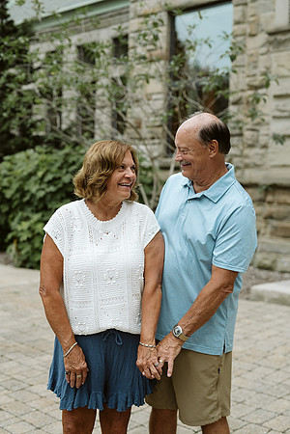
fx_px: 604
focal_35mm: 50
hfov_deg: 27.0
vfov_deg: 39.6
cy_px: 217
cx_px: 145
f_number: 2.8
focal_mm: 50
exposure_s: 1/320
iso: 640
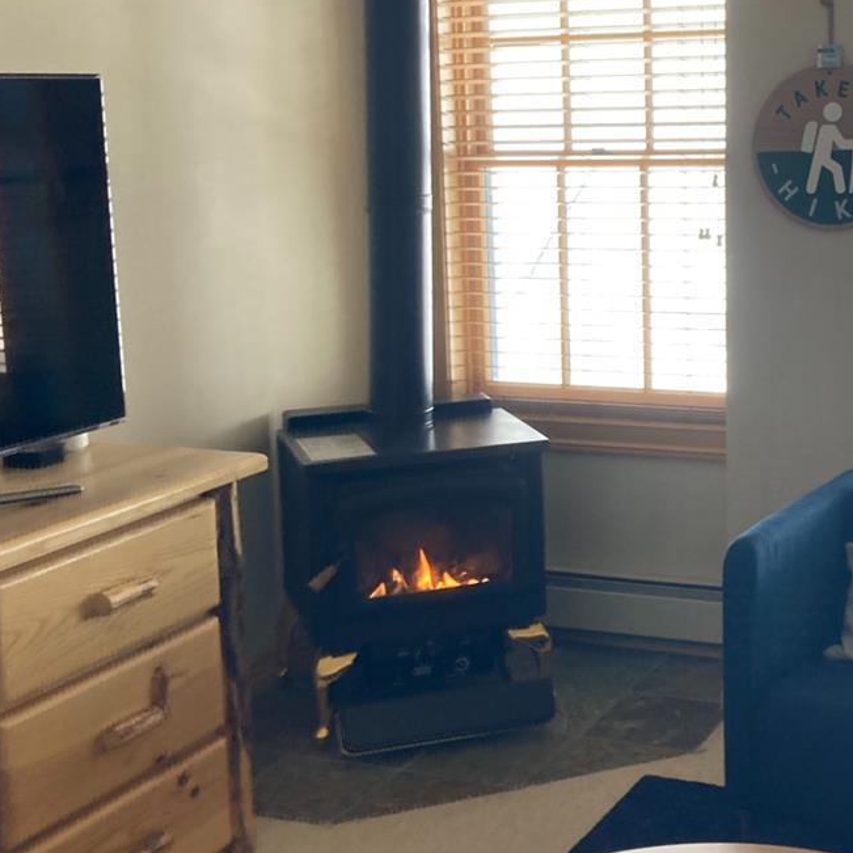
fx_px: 1589
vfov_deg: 29.9
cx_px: 658
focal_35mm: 57
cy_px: 318
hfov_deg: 29.5
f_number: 1.8
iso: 64
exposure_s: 1/121
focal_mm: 3.99
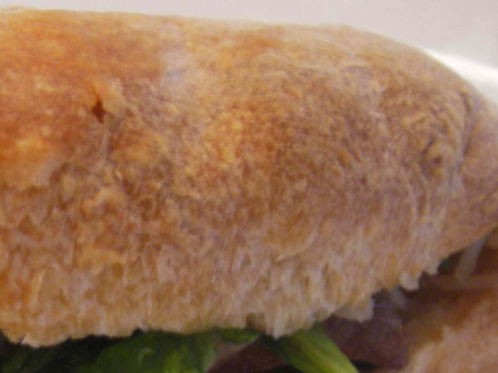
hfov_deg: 24.8
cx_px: 135
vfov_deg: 18.5
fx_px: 1122
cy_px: 357
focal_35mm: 78
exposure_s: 1/4
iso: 100
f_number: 3.3
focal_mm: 6.3
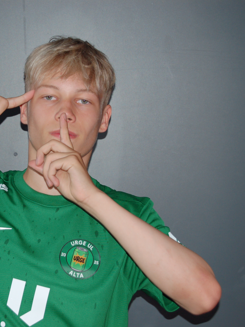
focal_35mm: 105
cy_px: 165
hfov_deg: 14.0
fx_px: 991
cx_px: 31
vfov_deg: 18.7
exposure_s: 1/60
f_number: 5.6
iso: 400
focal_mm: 48
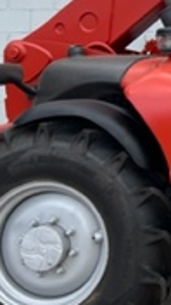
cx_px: 394
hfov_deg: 10.4
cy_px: -3
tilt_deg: +5.3
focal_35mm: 103
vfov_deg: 20.1
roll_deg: +0.7
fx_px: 830
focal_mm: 5.7
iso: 50
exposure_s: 1/1575
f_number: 1.5
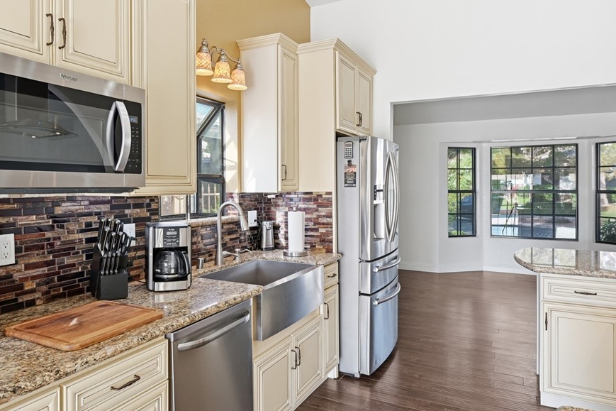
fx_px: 438
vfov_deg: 50.1
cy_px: 192
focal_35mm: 26
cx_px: 257
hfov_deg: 69.7
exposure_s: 1/200
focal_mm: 20.5
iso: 500
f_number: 9
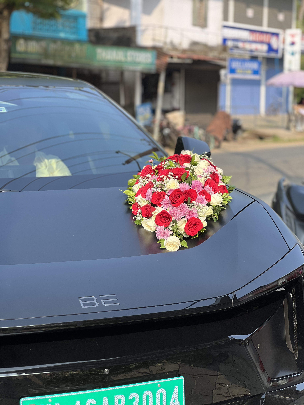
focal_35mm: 77
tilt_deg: -6.0
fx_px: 902
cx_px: 152
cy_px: 202
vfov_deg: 25.3
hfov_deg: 19.1
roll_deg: -0.9
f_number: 2.8
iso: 25
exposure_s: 1/264
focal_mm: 9
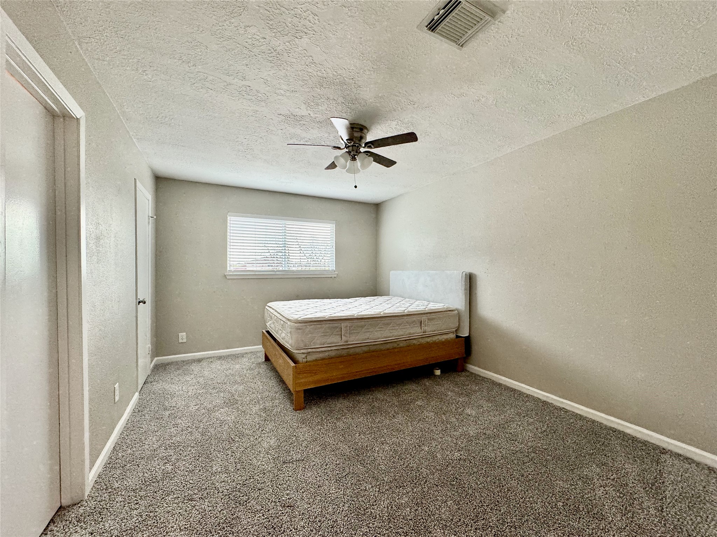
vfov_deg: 85.7
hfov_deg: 102.1
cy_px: 268
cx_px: 358
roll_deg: +0.0
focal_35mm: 14
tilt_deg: -0.8
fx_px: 290
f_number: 2.2
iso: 200
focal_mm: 2.22
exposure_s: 1/99
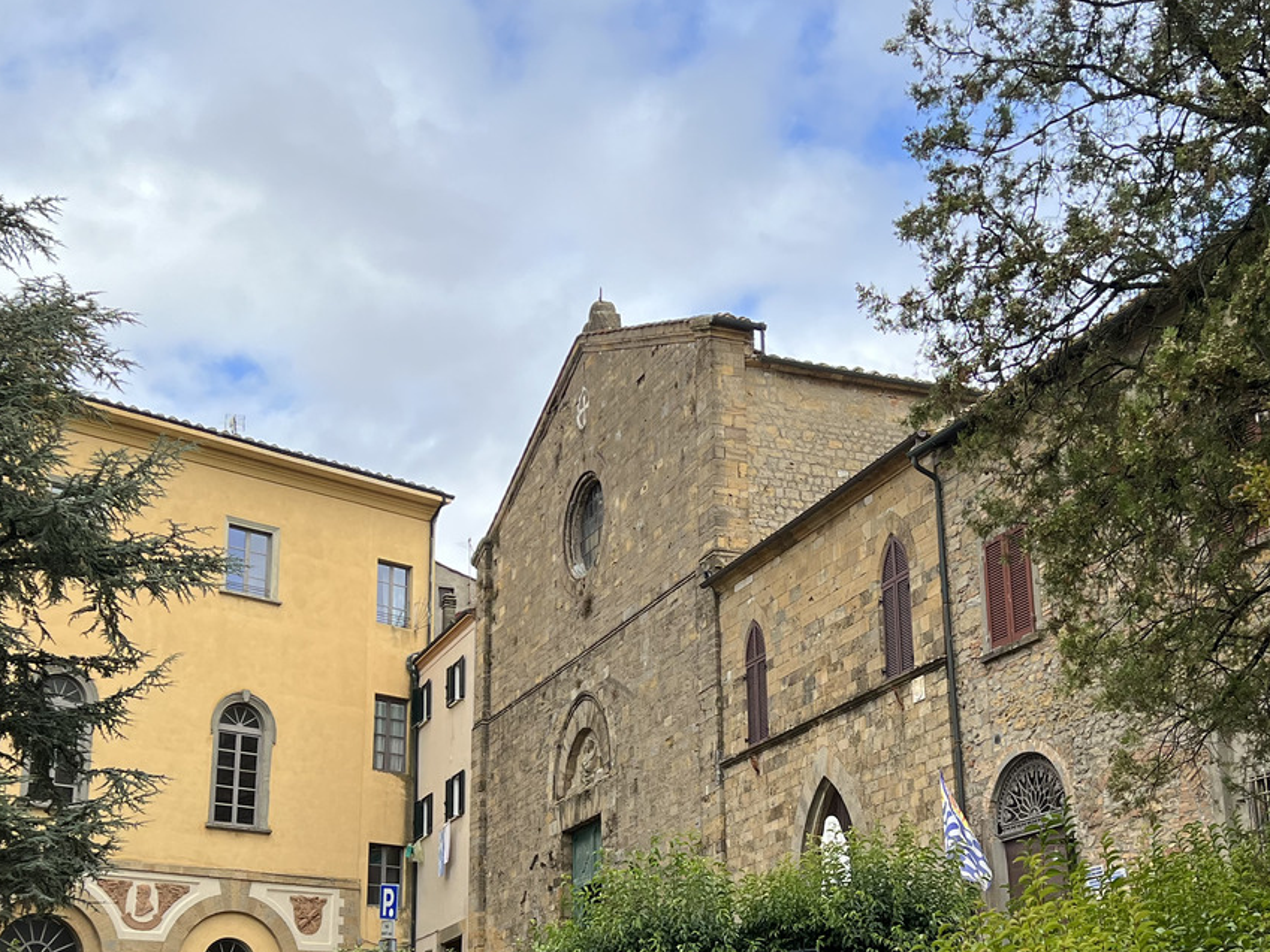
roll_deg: +0.3
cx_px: 639
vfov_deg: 29.5
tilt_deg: +15.2
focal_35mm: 49
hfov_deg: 38.9
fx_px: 1798
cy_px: 640
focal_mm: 5.7
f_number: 1.5
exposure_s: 1/2404
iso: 50
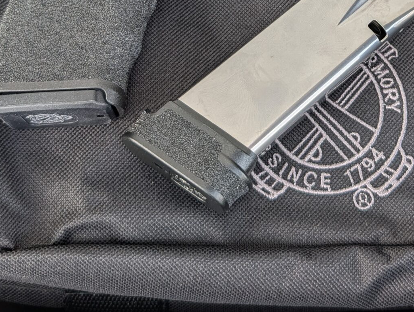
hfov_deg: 31.7
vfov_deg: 22.9
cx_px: 300
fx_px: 719
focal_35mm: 60
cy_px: -40
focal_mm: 6.9
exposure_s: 1/117
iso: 19
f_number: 1.68
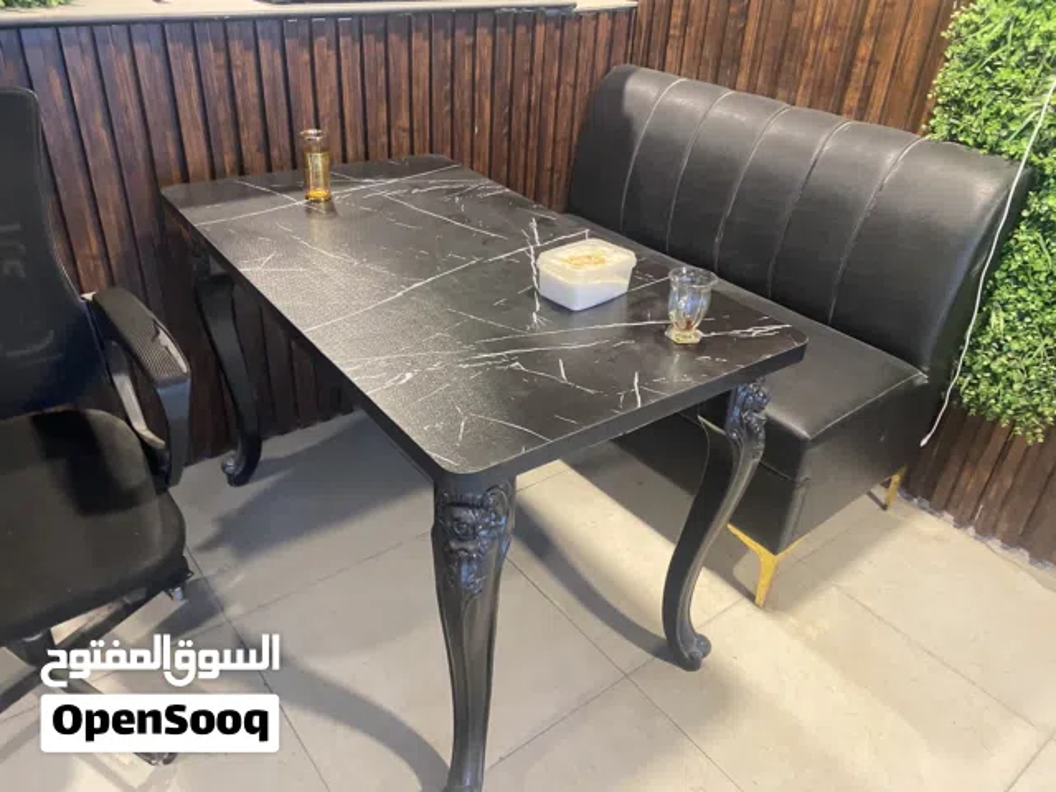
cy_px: 396
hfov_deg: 67.3
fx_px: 793
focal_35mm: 26
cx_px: 528
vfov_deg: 53.1
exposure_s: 1/50
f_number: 1.8
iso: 320
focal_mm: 4.25
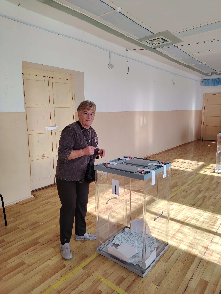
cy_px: 147
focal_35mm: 24
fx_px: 204
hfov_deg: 56.8
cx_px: 110
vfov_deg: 71.6
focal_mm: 5.25
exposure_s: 1/100
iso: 108
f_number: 1.75
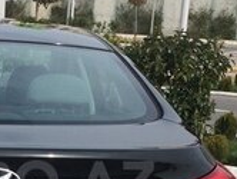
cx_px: 9
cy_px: 183
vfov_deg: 12.7
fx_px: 788
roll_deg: -2.6
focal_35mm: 115
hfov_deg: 16.8
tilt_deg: -11.8
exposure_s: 1/1580
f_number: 2.2
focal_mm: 4.15
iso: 32
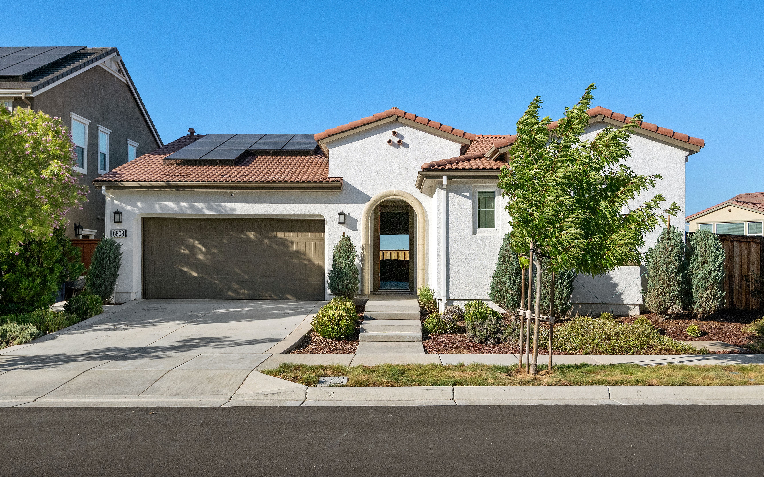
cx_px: 378
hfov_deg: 59.6
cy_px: 221
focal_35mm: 32
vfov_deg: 39.4
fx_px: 666
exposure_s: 1/2500
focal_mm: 21
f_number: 4
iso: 400
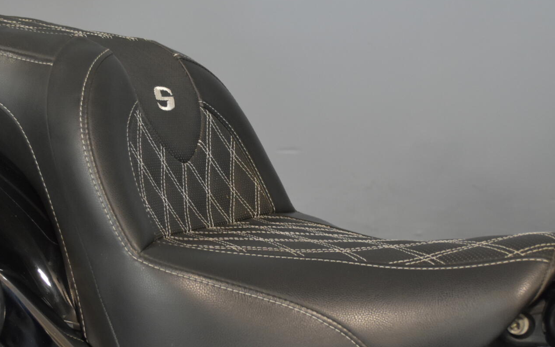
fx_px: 1165
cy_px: 198
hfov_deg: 26.8
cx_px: 252
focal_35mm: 77
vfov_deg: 16.9
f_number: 4.8
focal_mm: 32
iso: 1400
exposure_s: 1/30
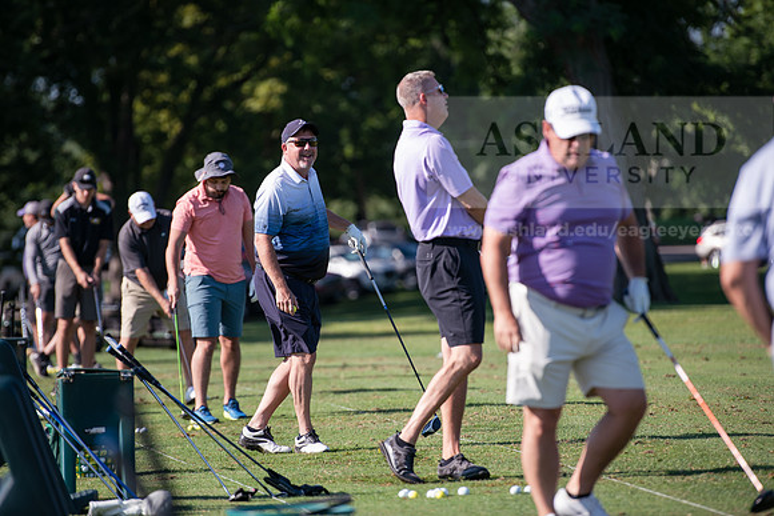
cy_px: 258
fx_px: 4301
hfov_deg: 10.3
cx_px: 387
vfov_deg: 6.9
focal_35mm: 200
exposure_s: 1/500
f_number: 3.2
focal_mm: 200
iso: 64
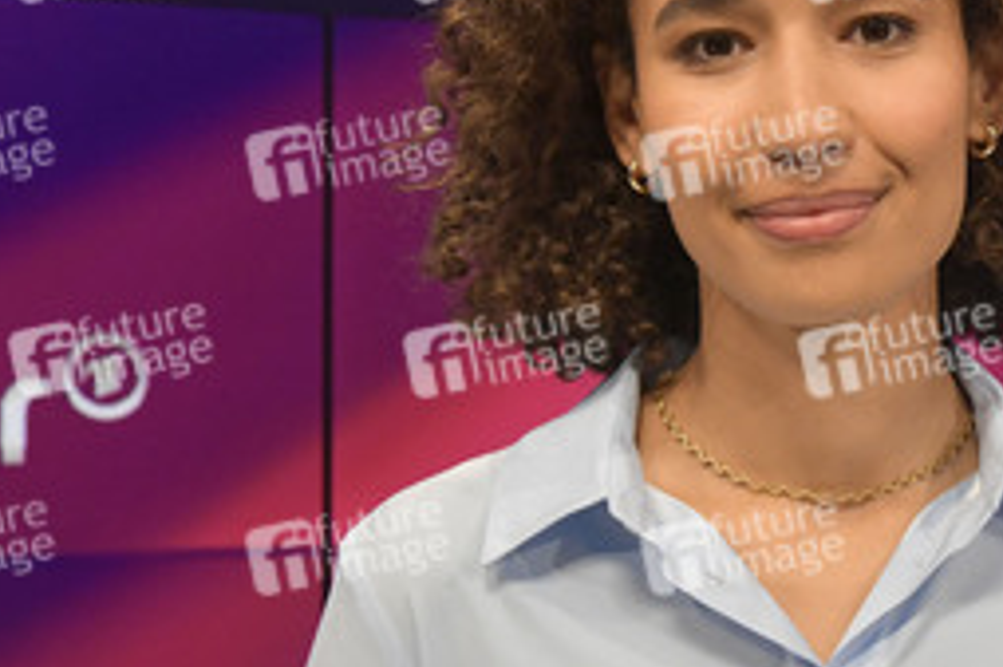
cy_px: 253
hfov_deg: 25.6
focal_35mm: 78
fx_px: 2172
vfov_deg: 17.4
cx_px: 796
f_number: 6.3
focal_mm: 44
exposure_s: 1/200
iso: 2500
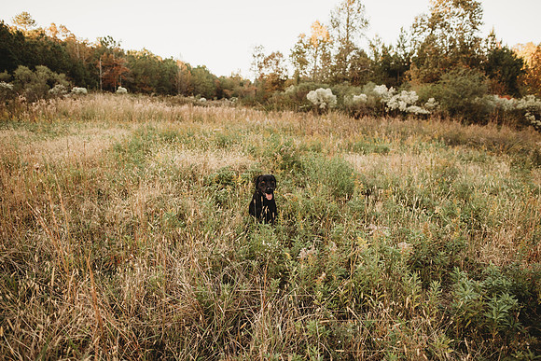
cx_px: 270
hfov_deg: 73.7
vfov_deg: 53.2
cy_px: 180
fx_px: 361
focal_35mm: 24
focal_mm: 24
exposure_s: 1/800
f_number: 2.8
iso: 320
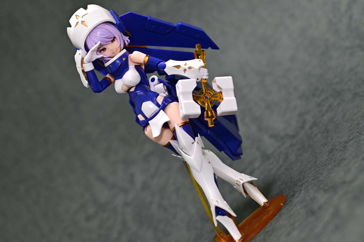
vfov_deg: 15.2
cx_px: 182
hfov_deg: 22.6
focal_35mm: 90
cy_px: 121
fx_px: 910
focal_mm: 60
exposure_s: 4
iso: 200
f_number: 6.3
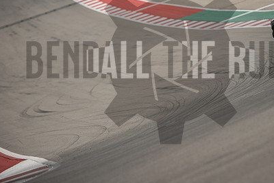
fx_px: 3312
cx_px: 171
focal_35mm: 435
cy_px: 61
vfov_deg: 3.2
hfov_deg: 4.7
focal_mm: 200
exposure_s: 1/4000
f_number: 2.8
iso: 160
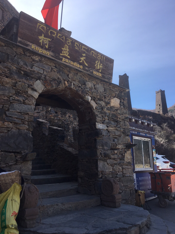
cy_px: 120
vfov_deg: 60.0
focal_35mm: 30
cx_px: 87
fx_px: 202
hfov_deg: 46.8
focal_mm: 4.15
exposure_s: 1/905
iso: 25
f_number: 2.2
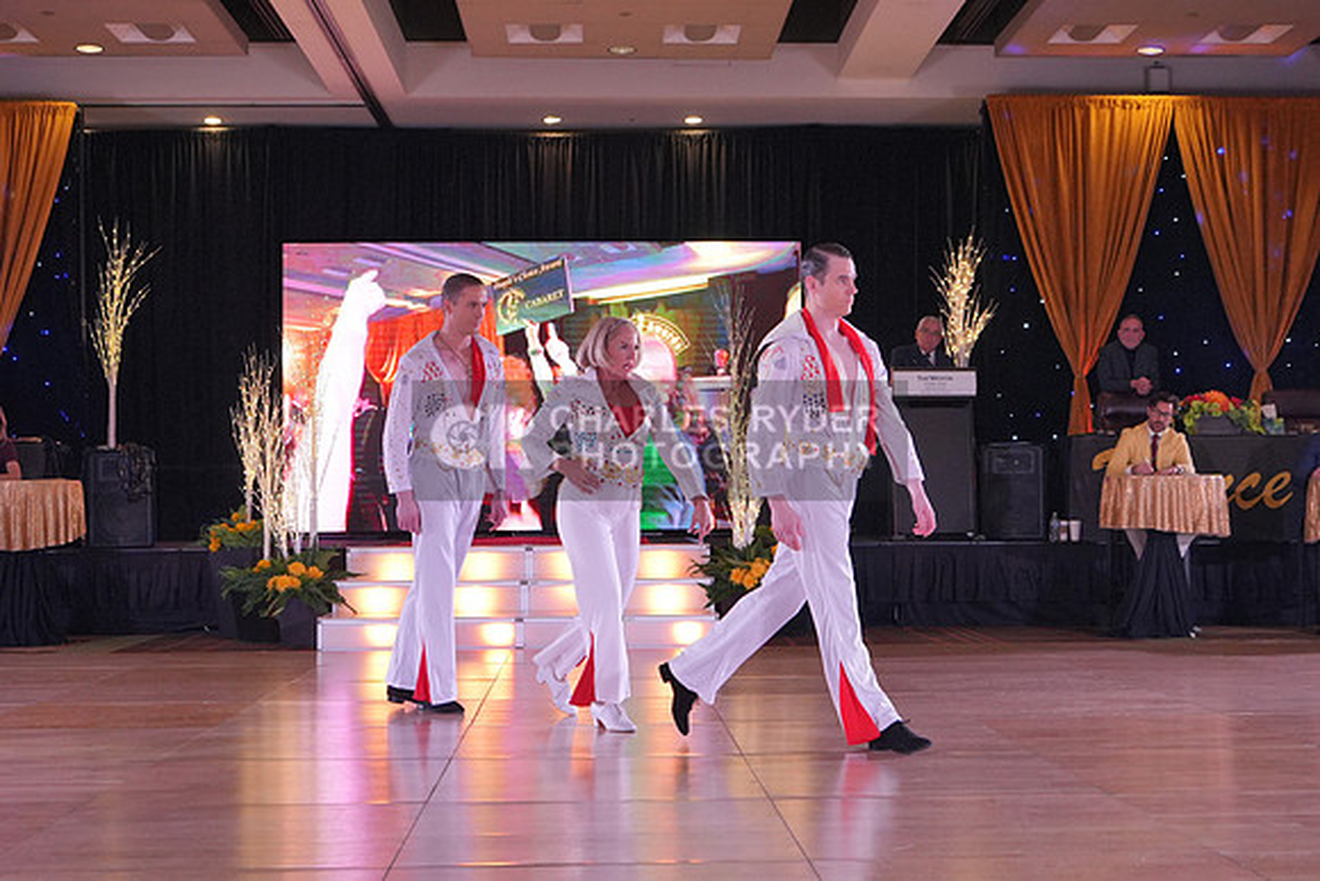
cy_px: 440
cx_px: 660
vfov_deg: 26.0
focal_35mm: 52
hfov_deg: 38.2
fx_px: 1907
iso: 2000
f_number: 4
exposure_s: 1/400
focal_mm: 35
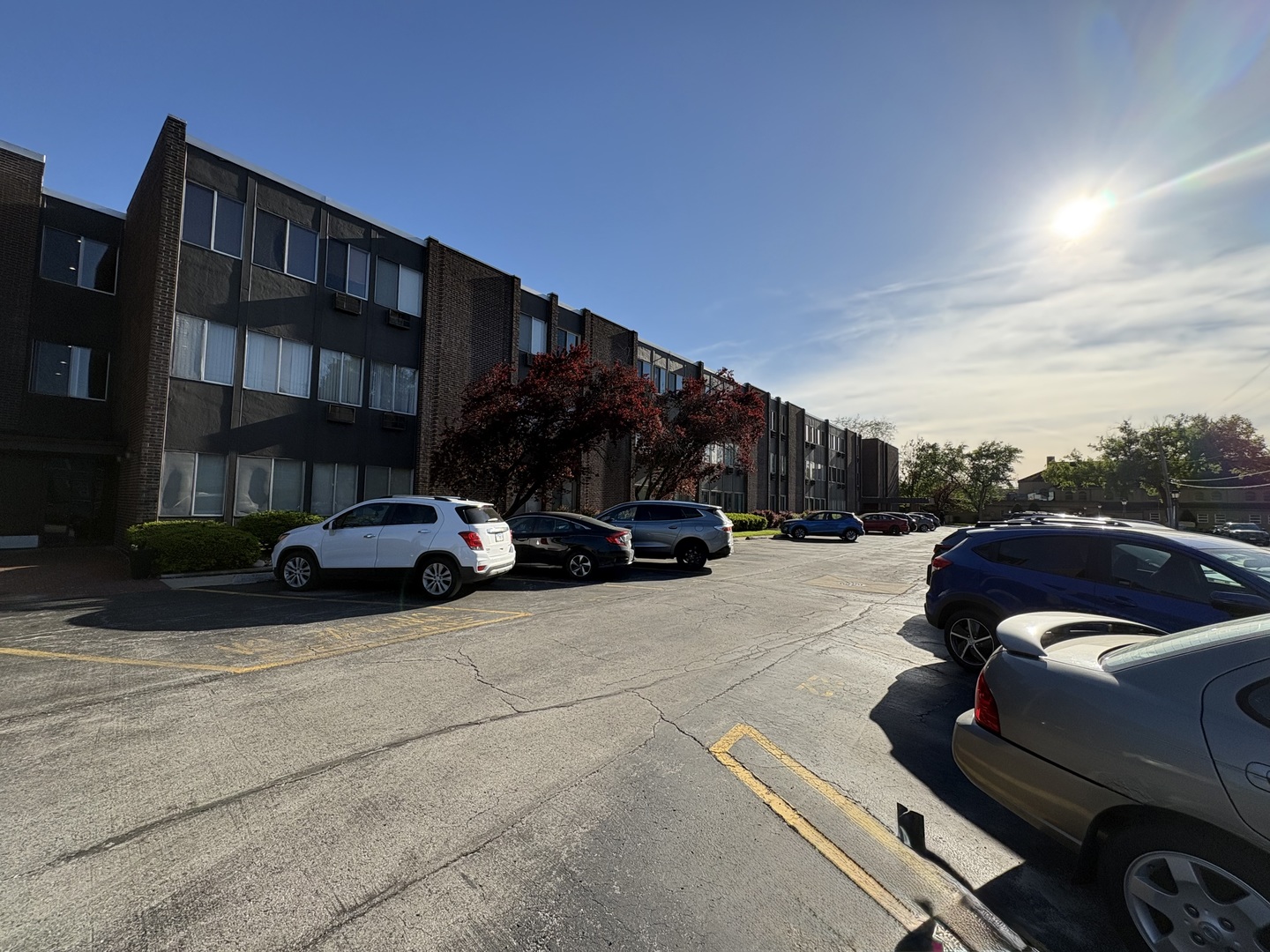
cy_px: 476
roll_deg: -0.8
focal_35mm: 14
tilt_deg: +4.2
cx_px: 635
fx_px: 514
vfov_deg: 85.7
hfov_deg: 102.1
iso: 64
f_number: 2.2
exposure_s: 1/2083
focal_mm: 2.22
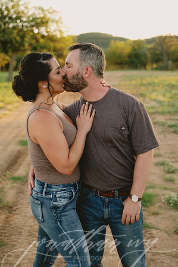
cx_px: 89
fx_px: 372
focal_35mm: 50
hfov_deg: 26.9
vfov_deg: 39.6
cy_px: 134
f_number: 2.8
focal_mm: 50
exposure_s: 1/160
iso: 80
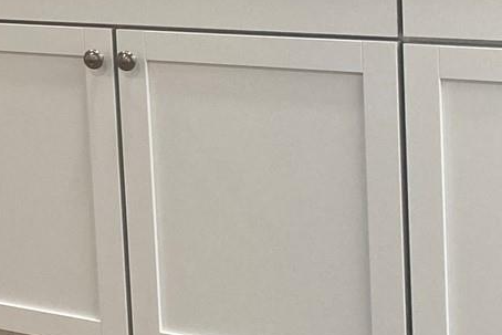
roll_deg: +5.8
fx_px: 1702
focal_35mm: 122
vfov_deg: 11.1
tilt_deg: -8.8
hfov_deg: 14.4
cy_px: -12
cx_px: -453
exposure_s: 1/120
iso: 125
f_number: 1.8
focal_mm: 4.25
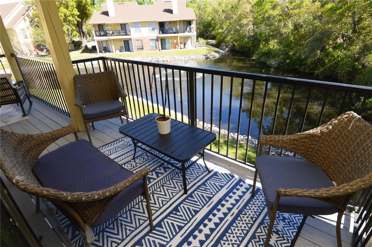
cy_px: 124
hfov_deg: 90.1
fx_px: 186
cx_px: 186
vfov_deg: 67.3
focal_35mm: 18
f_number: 5.6
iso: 140
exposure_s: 1/125
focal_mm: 12
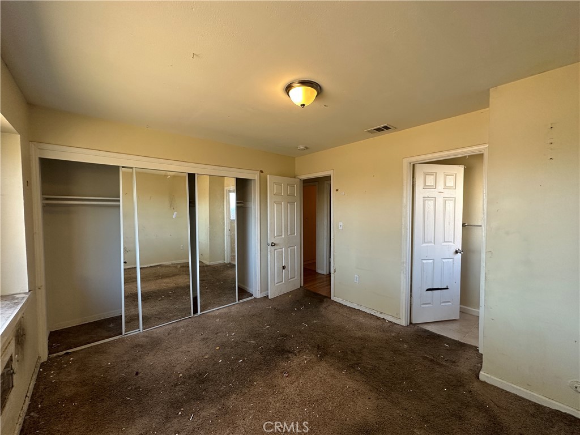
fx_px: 235
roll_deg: +0.4
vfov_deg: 85.7
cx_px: 290
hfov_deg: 102.1
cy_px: 218
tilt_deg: -1.2
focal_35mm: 14
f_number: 2.2
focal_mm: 2.22
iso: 125
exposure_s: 1/99
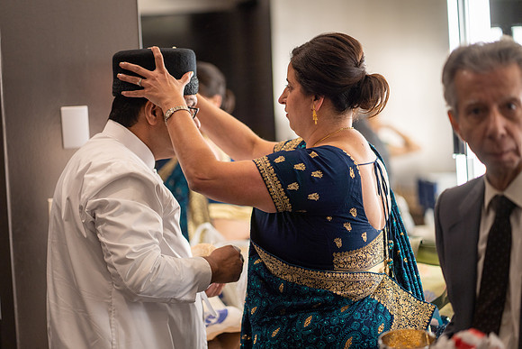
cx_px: 261
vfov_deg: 16.1
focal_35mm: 85
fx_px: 1233
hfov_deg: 23.9
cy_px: 174
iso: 250
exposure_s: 1/160
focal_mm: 85
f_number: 1.8
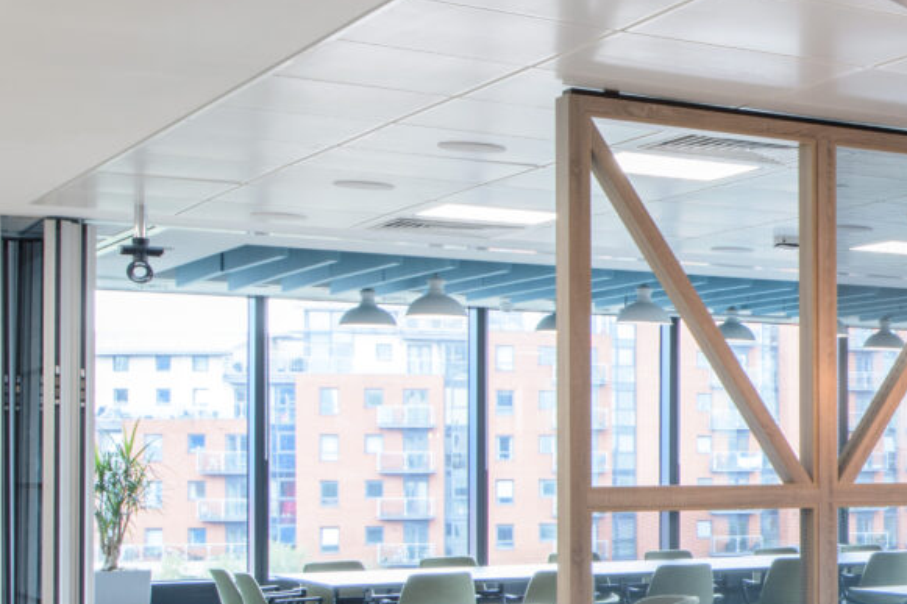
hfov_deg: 21.7
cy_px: 531
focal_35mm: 67
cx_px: 1549
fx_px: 1687
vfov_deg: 19.9
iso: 125
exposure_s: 1/4
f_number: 10
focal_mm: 19
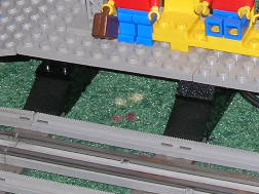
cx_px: 287
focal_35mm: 203
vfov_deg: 7.3
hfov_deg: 9.6
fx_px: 1519
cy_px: 25
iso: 50
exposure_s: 1/60.1
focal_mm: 8.4
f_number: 3.3
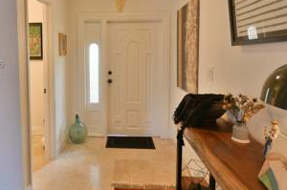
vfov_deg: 52.0
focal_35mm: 24
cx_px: 110
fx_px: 191
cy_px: 63
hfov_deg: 72.8
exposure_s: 1/15
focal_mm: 10
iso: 450
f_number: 4
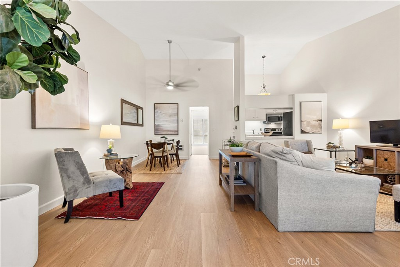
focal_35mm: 15
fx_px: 167
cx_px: 200
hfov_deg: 100.4
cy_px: 134
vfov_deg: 77.3
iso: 400
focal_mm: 10
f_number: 8
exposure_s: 1/4
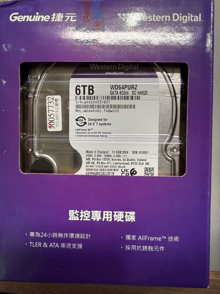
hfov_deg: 56.8
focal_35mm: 24
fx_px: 203
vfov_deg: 71.6
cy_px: 147
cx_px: 110
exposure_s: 1/120
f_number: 2.2
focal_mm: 2.22
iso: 250
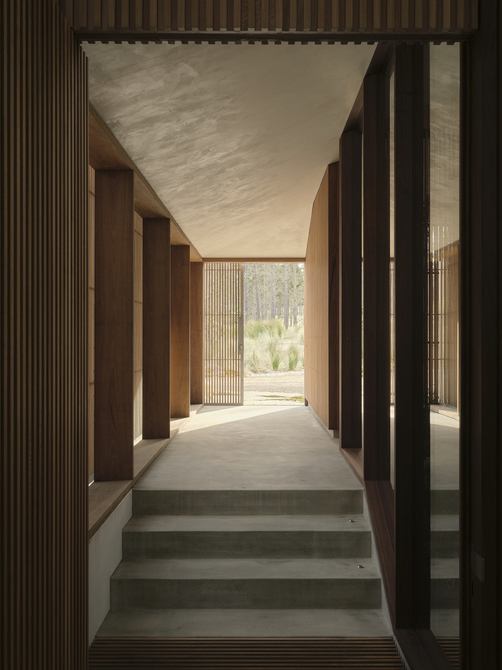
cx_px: 251
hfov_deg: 39.7
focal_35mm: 36
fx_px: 696
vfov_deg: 51.4
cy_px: 335
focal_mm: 45
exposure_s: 1/10
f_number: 16
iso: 160
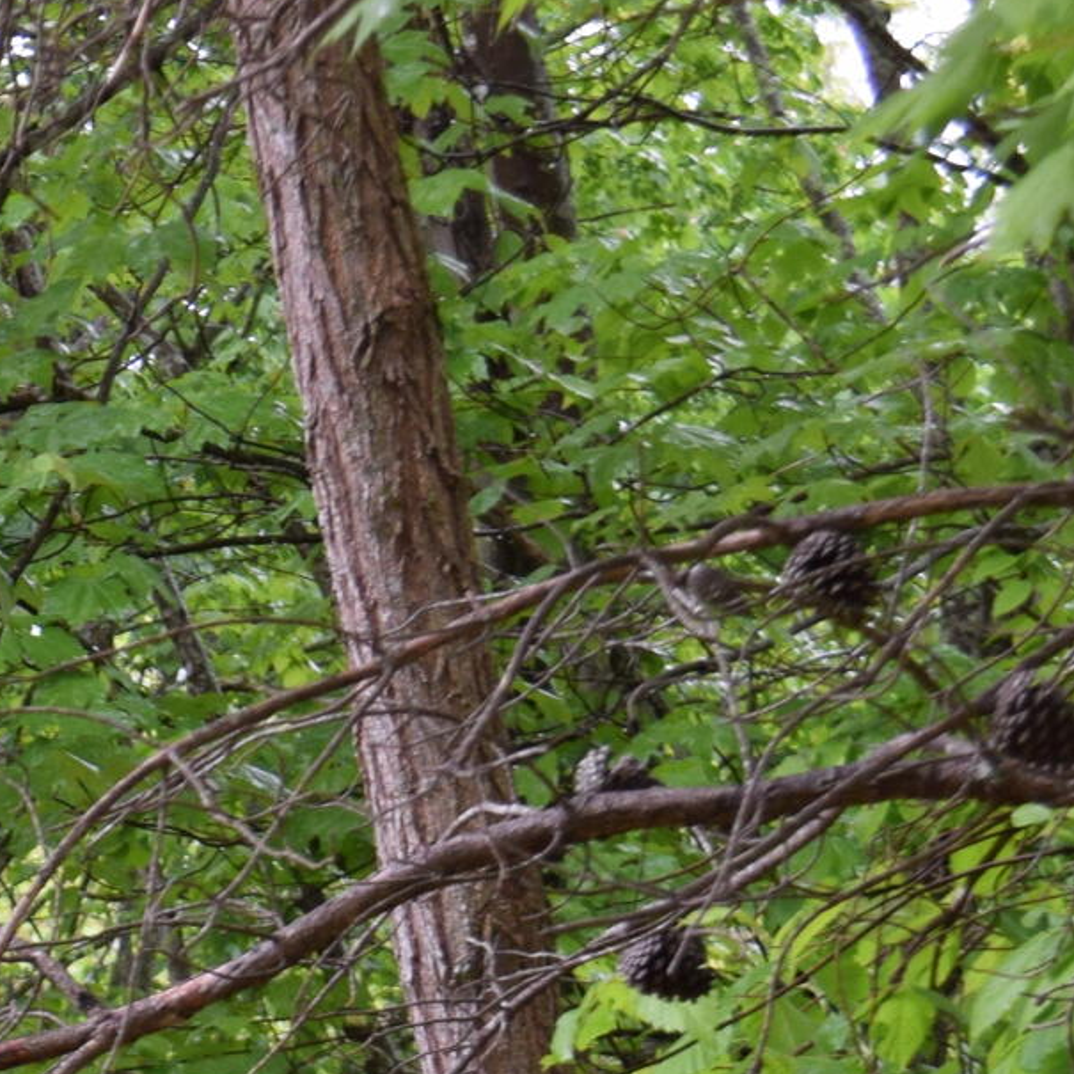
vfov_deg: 8.1
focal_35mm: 215
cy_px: 1097
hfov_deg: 8.0
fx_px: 7547
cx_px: -602
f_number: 5.6
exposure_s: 1/125
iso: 400
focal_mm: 34
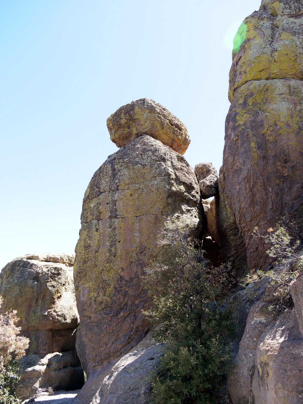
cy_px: 202
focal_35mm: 28
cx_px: 152
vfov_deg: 63.4
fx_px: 327
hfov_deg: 49.7
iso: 200
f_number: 5
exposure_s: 1/200
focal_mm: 14
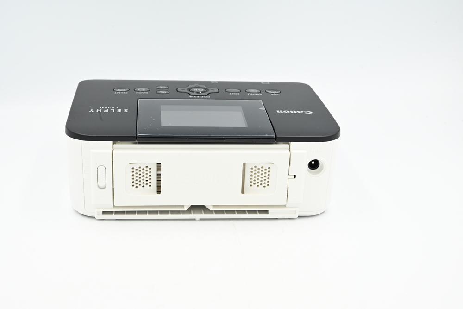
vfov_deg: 23.0
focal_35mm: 59
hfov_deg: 33.9
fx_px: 759
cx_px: 232
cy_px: 154
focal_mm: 59
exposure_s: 1/20
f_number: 14
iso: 160
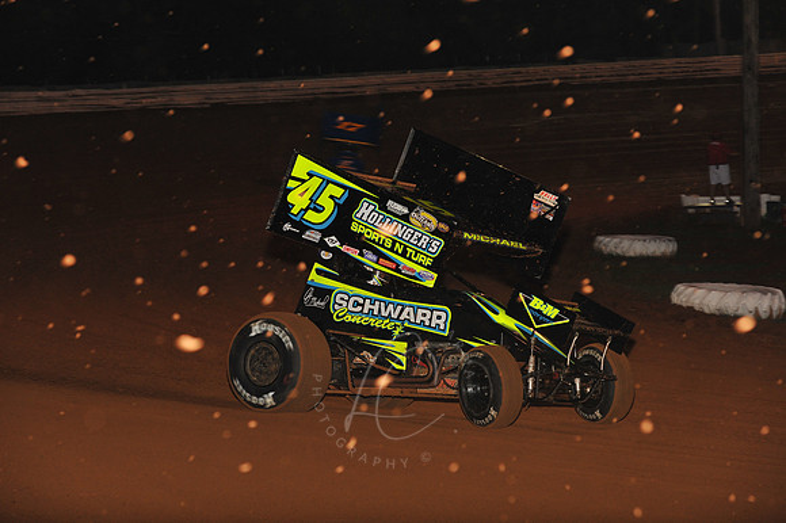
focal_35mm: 135
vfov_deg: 10.1
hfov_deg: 15.2
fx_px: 2946
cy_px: 262
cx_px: 393
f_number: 7.1
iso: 1250
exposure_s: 1/320
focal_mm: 135
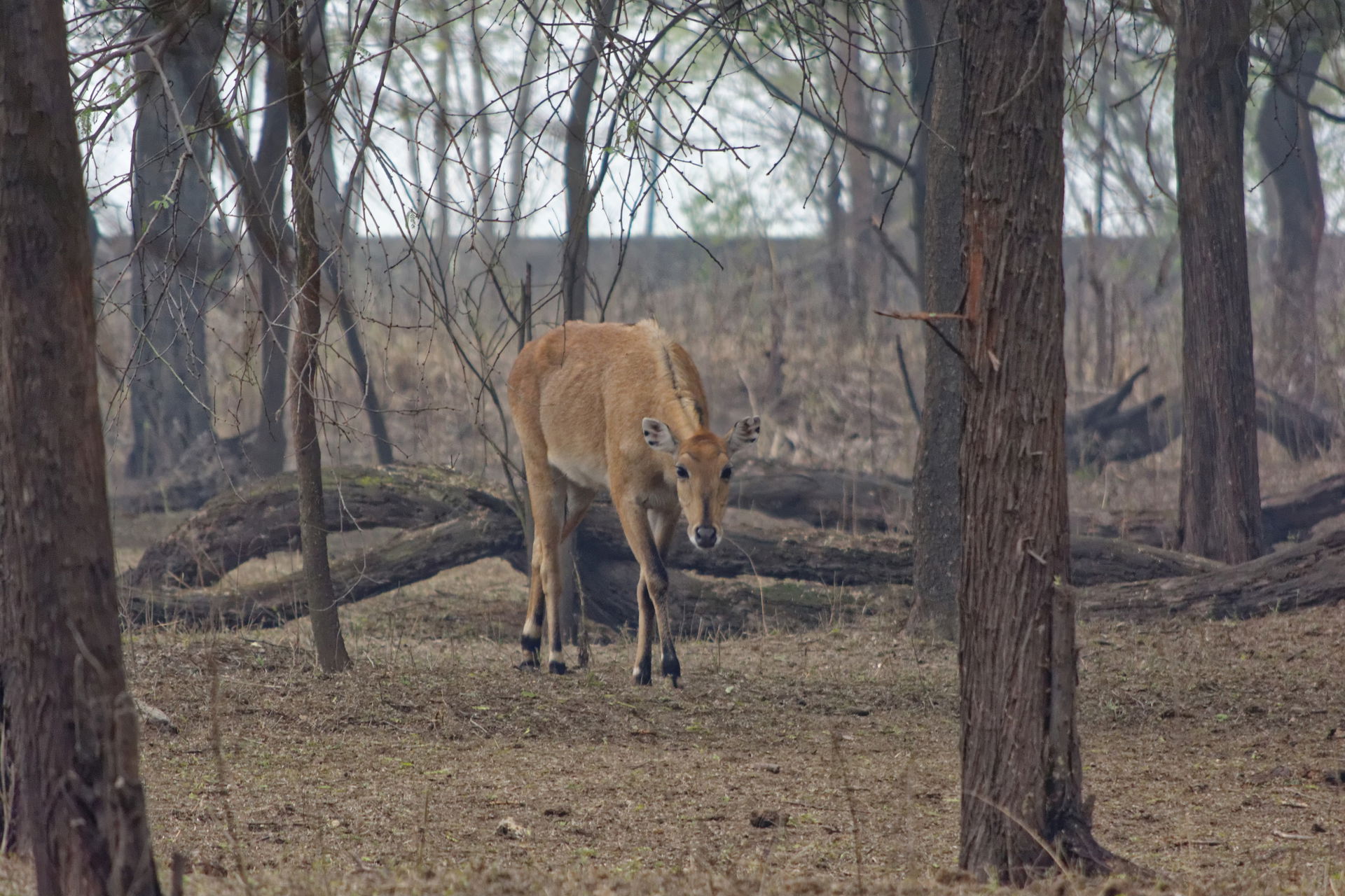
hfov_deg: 4.6
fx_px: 16811
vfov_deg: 3.1
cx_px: 672
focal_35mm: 450
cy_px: 448
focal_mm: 300
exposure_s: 1/400
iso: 1600
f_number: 5.6
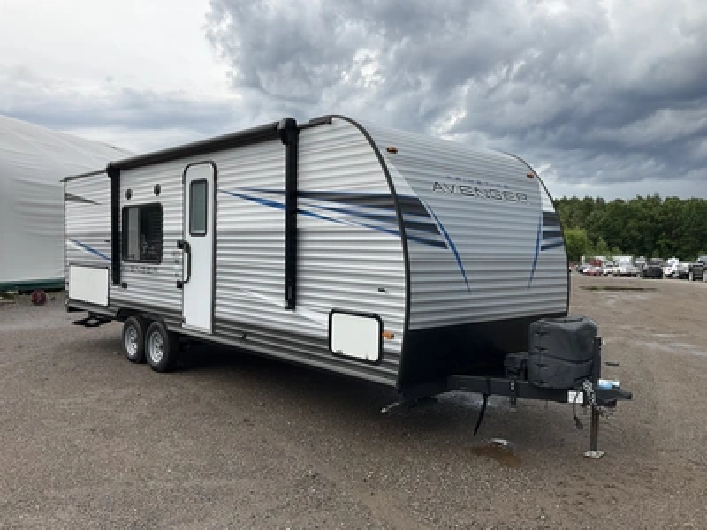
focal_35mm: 29
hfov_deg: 61.7
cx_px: 354
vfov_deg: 48.2
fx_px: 592
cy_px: 265
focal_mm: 3
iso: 25
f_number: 1.8
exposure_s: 1/978
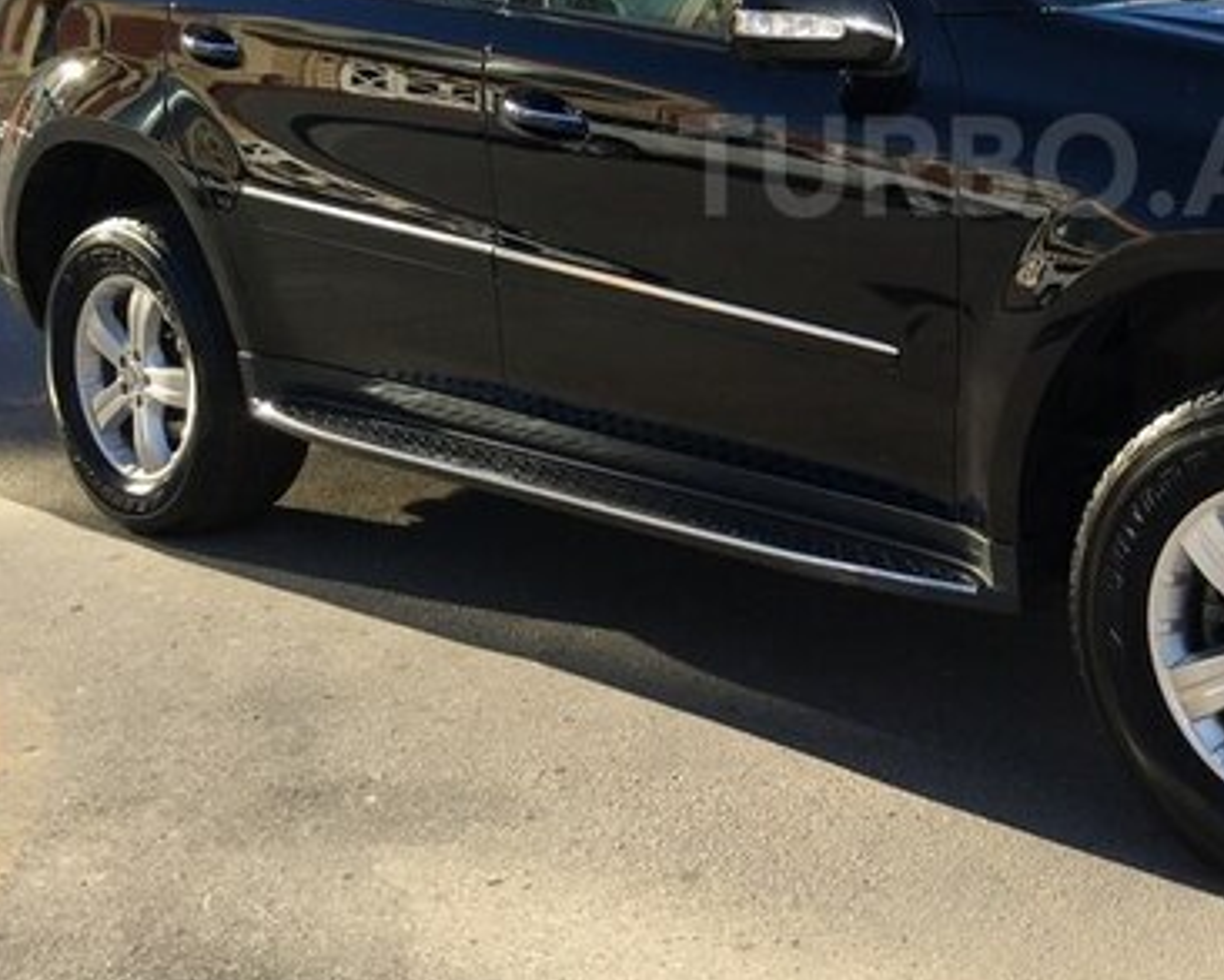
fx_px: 1848
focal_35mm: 51
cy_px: 166
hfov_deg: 35.2
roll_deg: +0.1
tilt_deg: -4.7
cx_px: 1020
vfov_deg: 28.9
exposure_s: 1/668
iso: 25
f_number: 2.2
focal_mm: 4.15
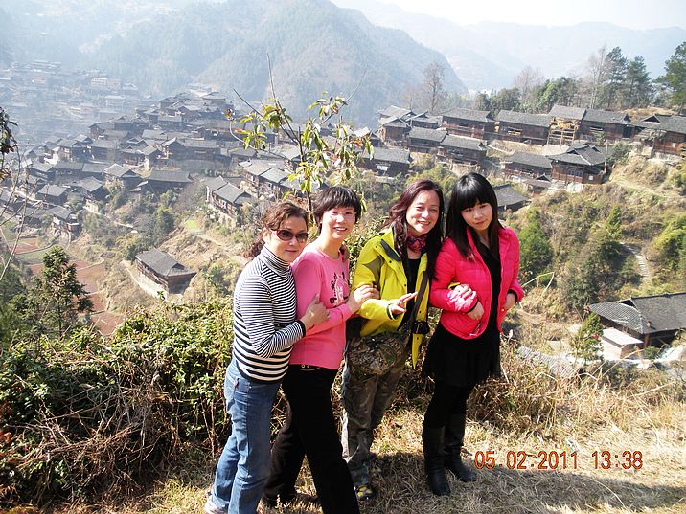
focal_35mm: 36
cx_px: 343
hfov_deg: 51.4
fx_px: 713
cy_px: 257
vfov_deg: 39.7
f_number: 3.5
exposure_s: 1/182
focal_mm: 6.3
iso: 64
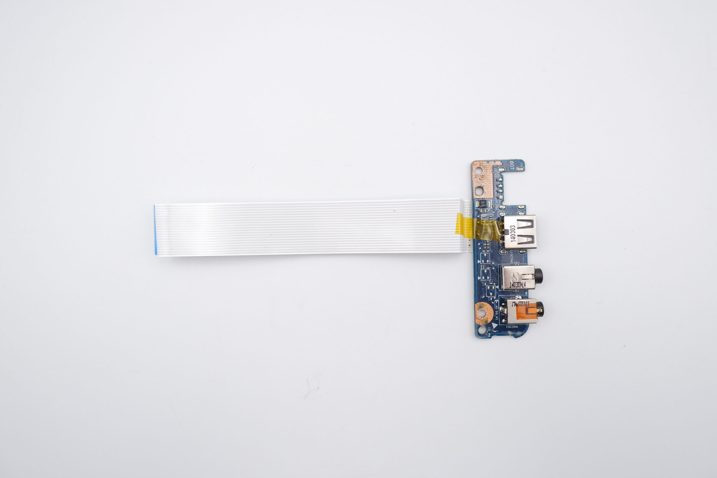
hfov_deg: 76.1
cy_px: 239
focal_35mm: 23
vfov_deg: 55.1
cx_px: 358
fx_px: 458
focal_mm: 15
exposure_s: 1/240
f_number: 5.6
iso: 800
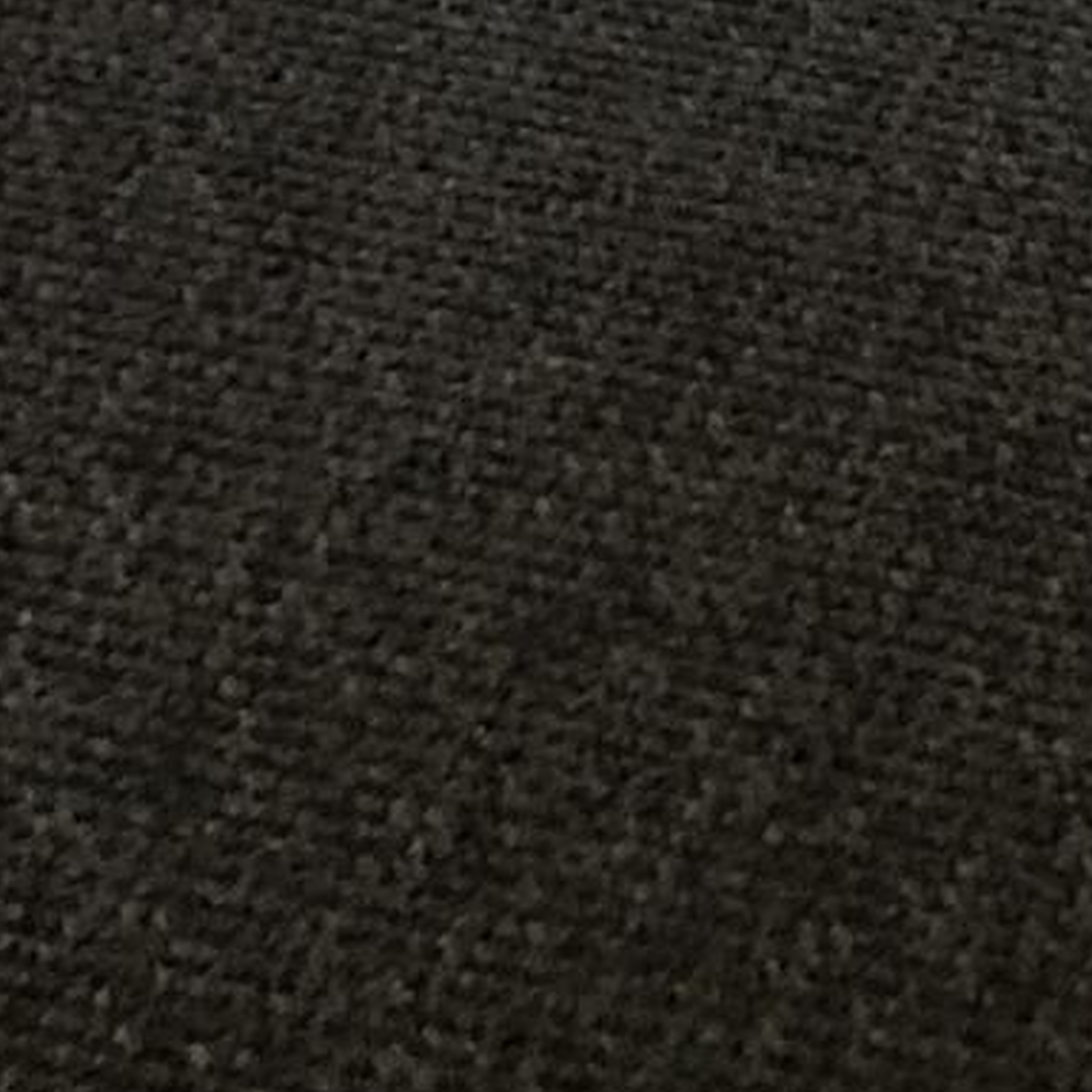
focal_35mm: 194
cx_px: 3305
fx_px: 6924
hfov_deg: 7.8
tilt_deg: -16.3
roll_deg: -1.1
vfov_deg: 8.2
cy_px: -1682
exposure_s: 1/30
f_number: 1.8
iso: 32
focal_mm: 3.99
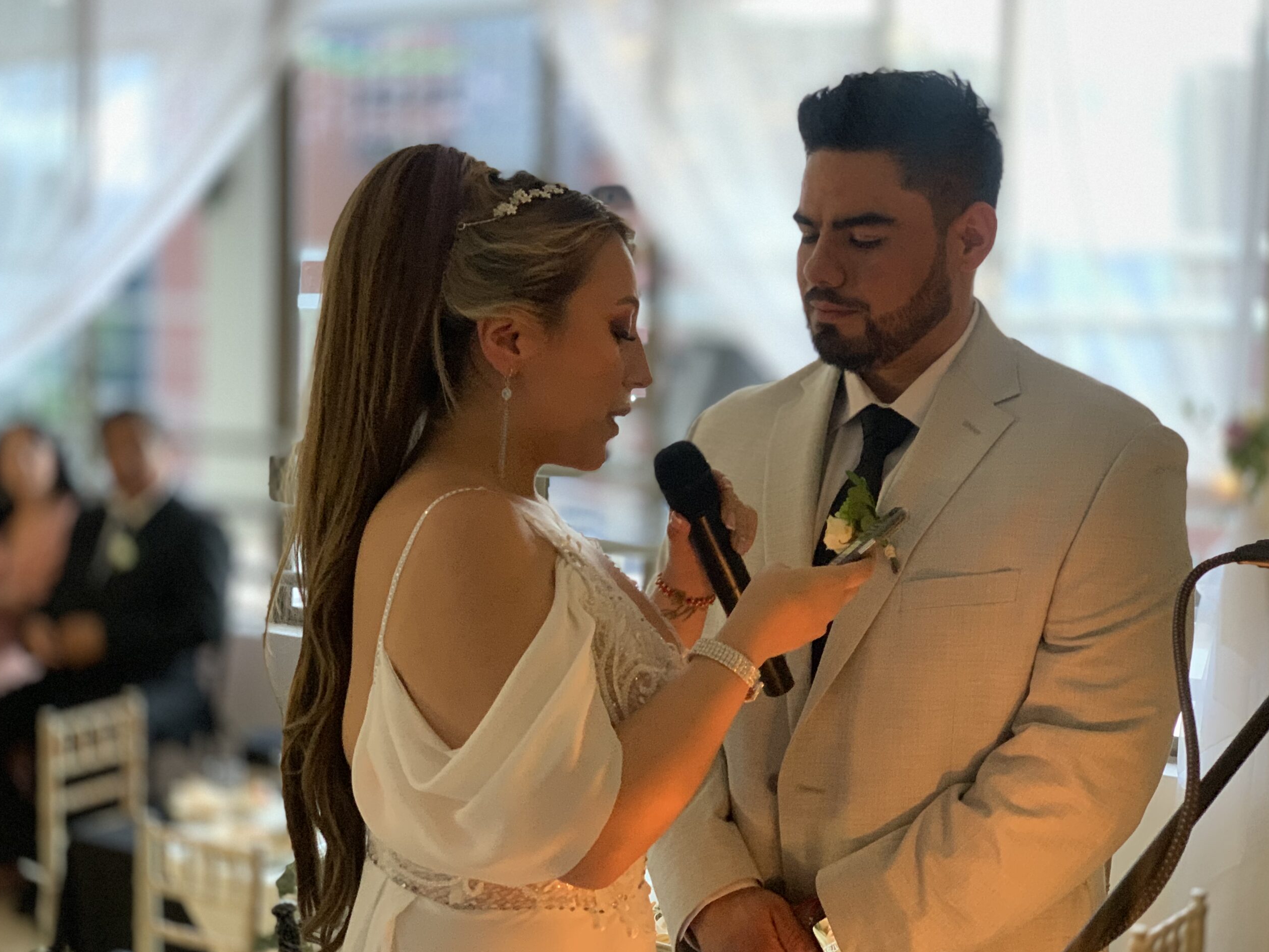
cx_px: 634
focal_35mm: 53
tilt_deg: -2.2
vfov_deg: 27.5
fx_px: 1943
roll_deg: -1.7
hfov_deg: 36.2
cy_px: 477
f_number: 2.4
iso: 500
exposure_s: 1/30
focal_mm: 6
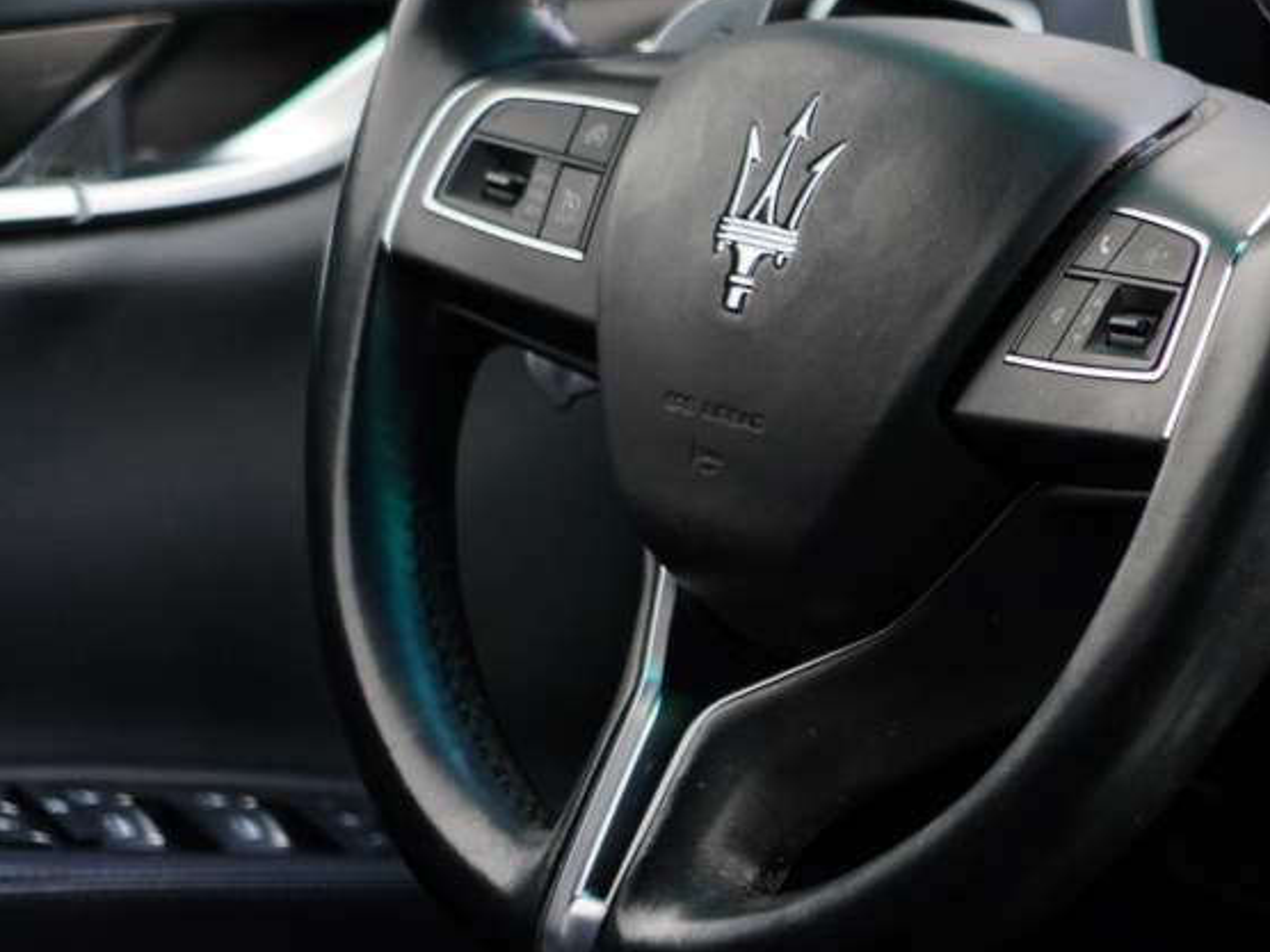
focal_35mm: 151
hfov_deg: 12.6
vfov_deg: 9.8
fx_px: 5540
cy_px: 747
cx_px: 1734
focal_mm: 54
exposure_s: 1/60
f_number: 4
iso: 100
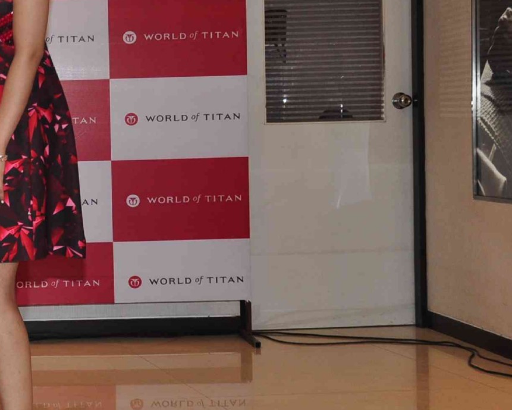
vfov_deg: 16.6
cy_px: 130
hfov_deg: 19.4
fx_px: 1398
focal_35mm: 92
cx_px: -123
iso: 400
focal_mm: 25
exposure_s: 1/160
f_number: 5.6
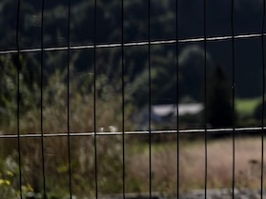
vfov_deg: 8.0
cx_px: 550
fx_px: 1429
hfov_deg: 9.8
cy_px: 20
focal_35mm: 186
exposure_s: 1/1000
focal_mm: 45
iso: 32
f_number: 2.8
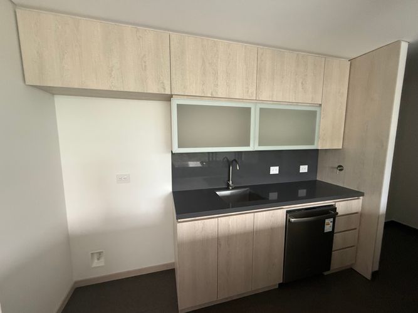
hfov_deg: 102.1
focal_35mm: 14
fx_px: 169
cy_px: 156
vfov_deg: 85.7
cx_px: 209
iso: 500
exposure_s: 1/60
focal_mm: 2.22
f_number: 2.2
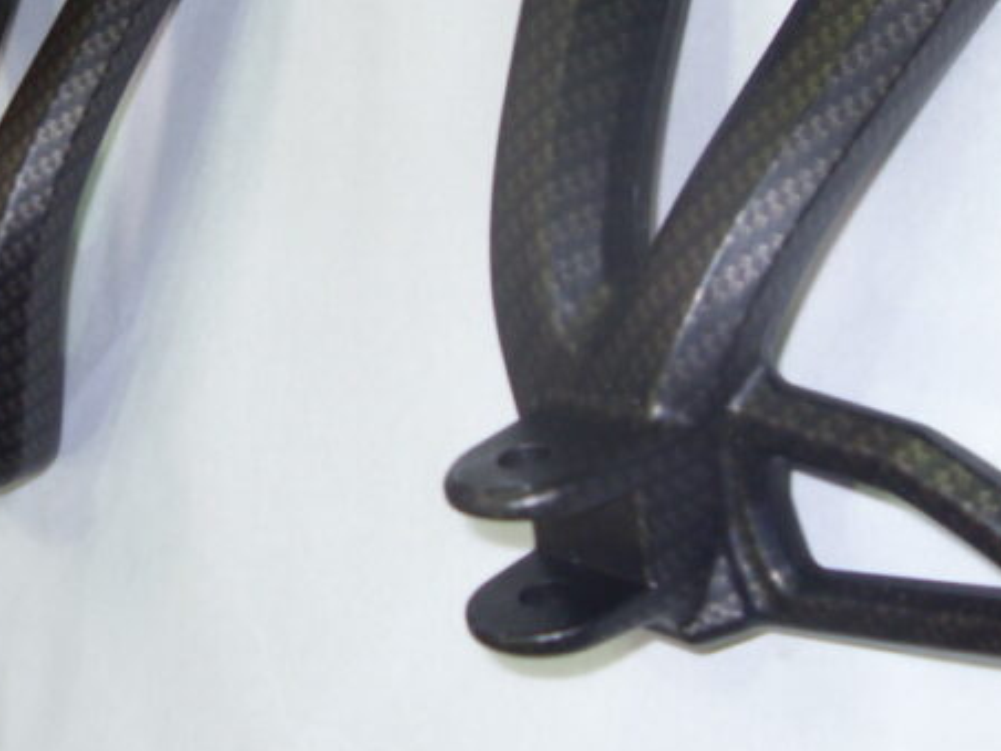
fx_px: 1793
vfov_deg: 23.4
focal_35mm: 62
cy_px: 202
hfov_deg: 31.2
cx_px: 569
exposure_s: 1/45
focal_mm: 6.3
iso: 100
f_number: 2.8
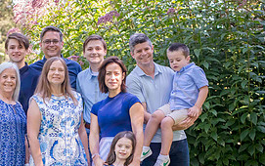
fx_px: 788
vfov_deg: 12.0
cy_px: 141
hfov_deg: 18.9
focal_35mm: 109
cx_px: 57
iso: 400
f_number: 3.2
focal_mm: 50
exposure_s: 1/320
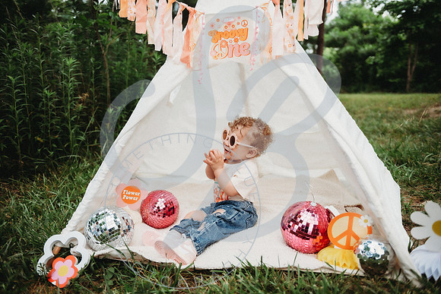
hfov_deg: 63.6
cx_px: 220
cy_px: 147
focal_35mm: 29
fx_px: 355
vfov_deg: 45.0
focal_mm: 29
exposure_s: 1/160
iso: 100
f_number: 2.8
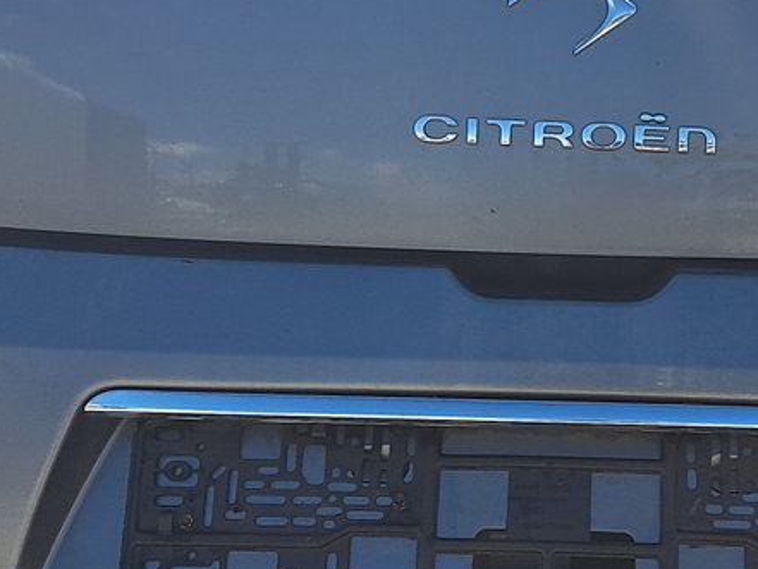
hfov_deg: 22.2
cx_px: 596
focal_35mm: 87
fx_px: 1906
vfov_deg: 17.0
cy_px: 249
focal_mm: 5.23
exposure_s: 1/958
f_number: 1.8
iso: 50
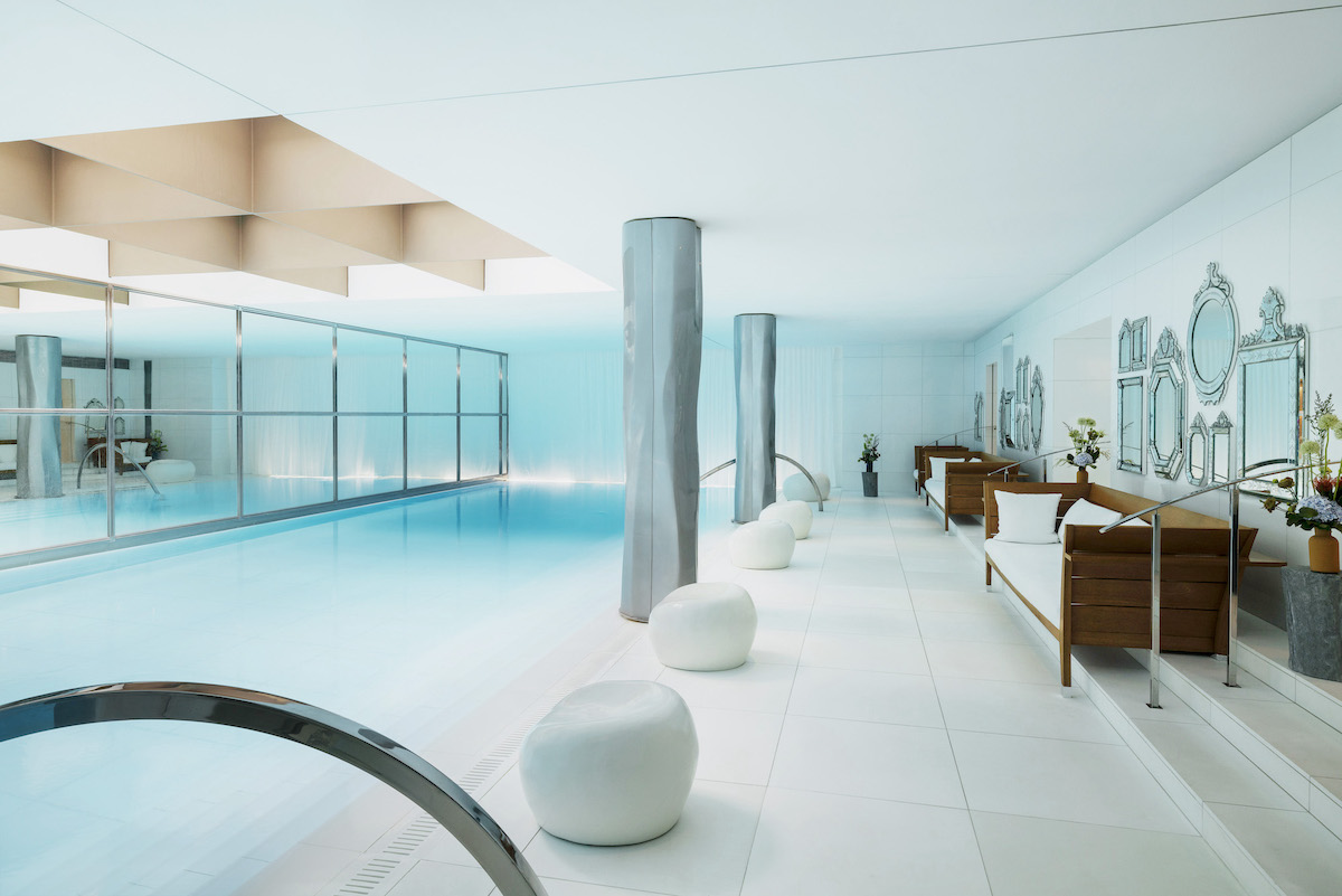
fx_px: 746
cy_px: 448
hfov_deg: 84.0
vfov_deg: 62.0
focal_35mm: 20
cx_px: 671
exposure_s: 1/40
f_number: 11
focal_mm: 20
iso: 200
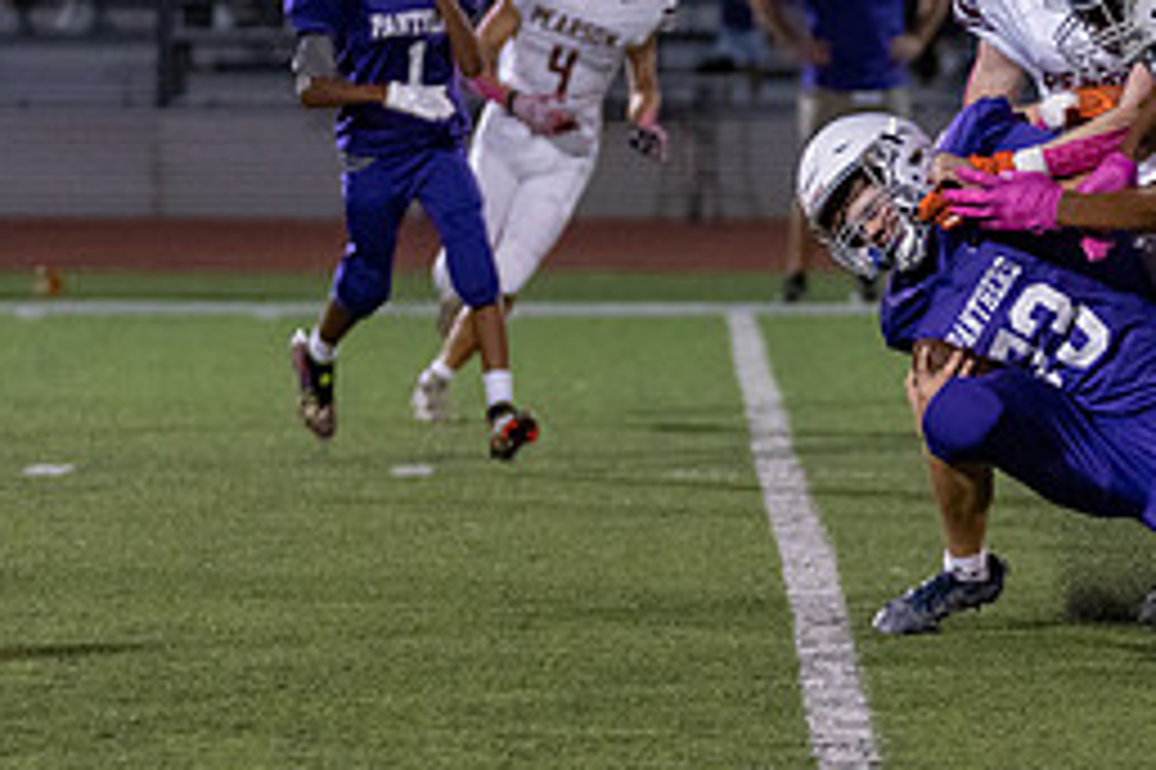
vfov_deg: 3.5
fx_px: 12515
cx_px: 964
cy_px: 274
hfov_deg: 5.3
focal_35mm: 390
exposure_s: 1/1250
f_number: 2.8
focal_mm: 143
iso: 4000
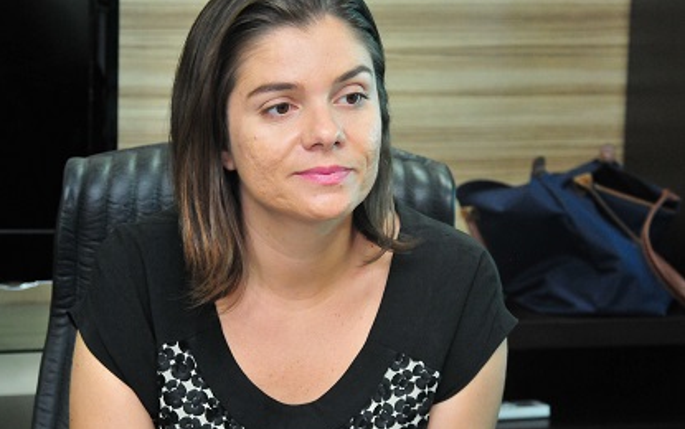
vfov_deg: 11.5
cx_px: 274
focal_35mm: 114
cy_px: 221
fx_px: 2130
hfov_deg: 18.3
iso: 2000
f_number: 5.6
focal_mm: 62
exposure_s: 1/125
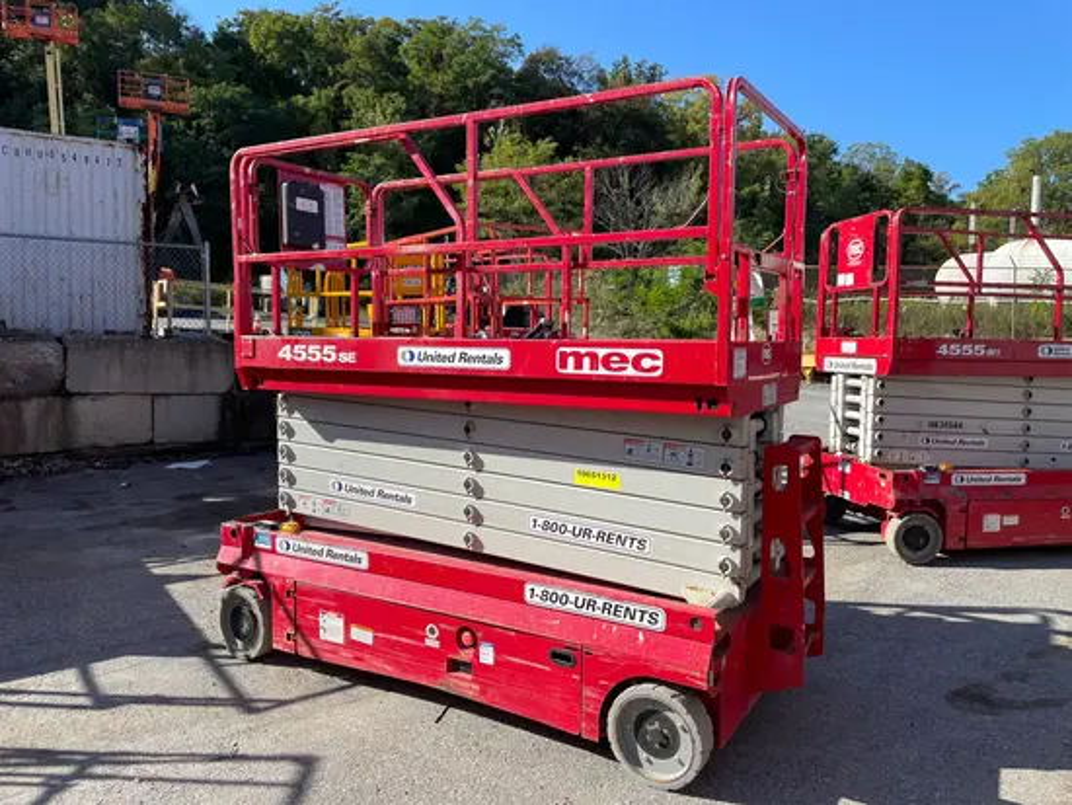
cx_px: 536
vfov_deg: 53.1
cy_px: 402
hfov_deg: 67.3
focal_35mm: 26
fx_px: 806
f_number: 1.6
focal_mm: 4.2
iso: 50
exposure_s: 1/3205
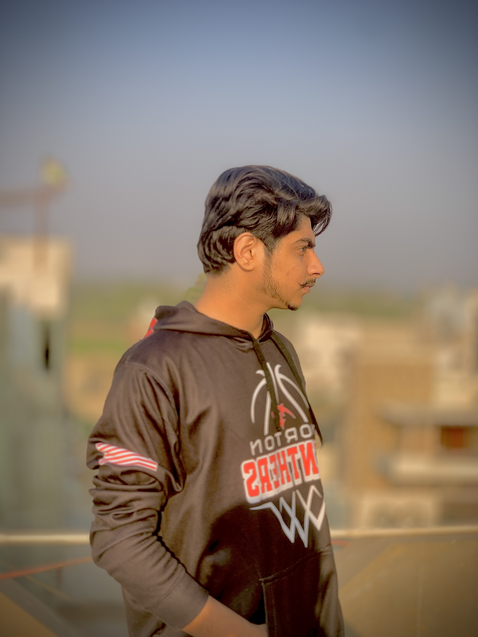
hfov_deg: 28.0
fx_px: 957
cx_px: 239
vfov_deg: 36.8
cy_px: 318
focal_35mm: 52
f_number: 2.4
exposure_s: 1/533
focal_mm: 6
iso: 16
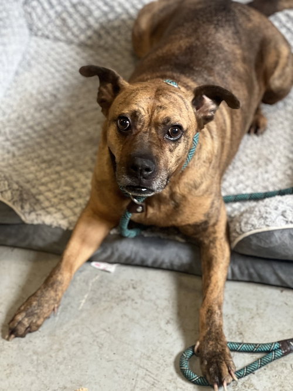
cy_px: 196
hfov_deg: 19.1
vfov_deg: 25.3
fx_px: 869
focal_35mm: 77
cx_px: 146
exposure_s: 1/40
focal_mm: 9
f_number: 2.8
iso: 320
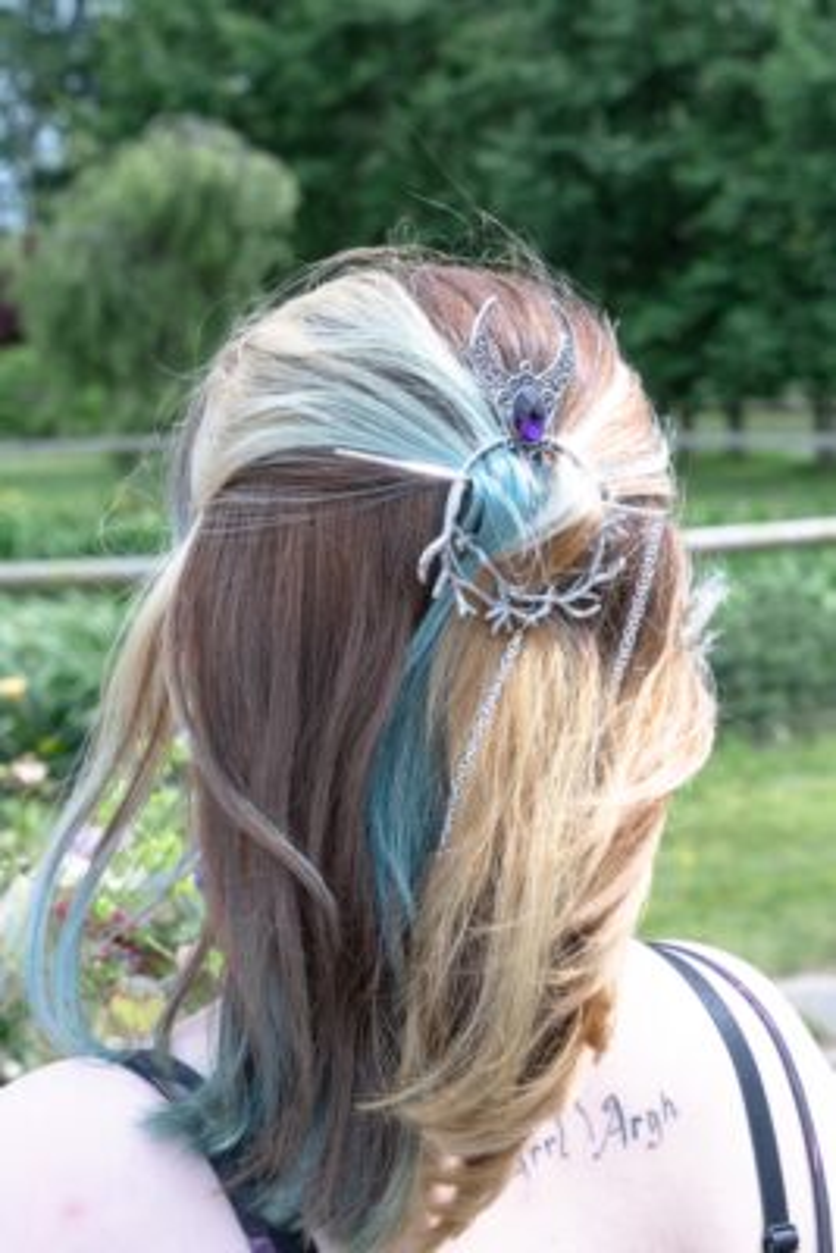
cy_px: 626
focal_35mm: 66
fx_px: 2297
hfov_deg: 20.6
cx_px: 418
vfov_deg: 30.5
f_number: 11
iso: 500
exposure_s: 1/320
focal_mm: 66
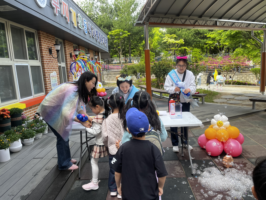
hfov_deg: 67.3
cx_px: 133
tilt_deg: -11.3
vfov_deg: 53.1
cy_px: 100
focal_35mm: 26
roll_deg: +4.5
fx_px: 200
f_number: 1.6
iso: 50
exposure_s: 1/294
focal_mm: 5.1
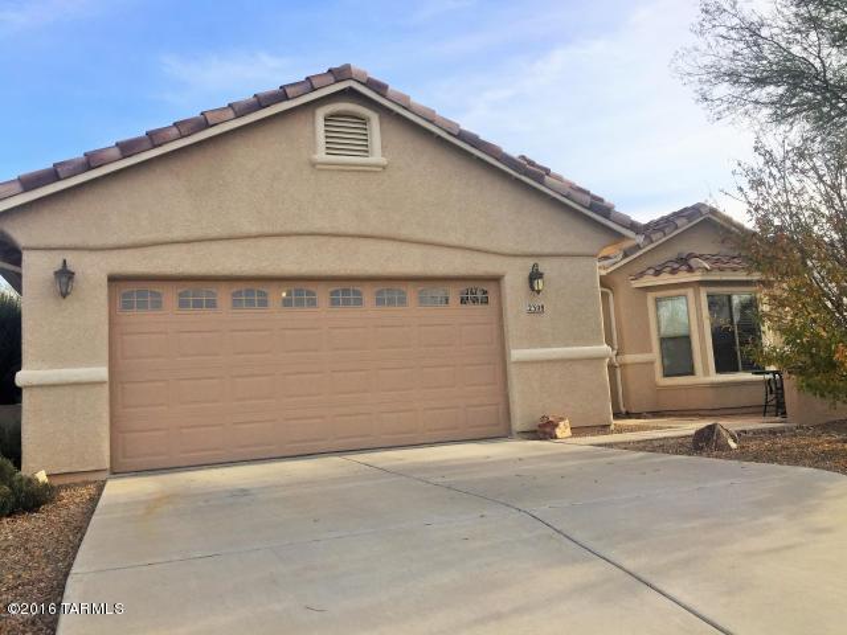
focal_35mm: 29
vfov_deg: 48.2
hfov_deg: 61.7
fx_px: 710
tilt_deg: +6.9
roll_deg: +2.6
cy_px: 318
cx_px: 424
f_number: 2.2
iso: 32
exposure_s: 1/1199
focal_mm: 4.15
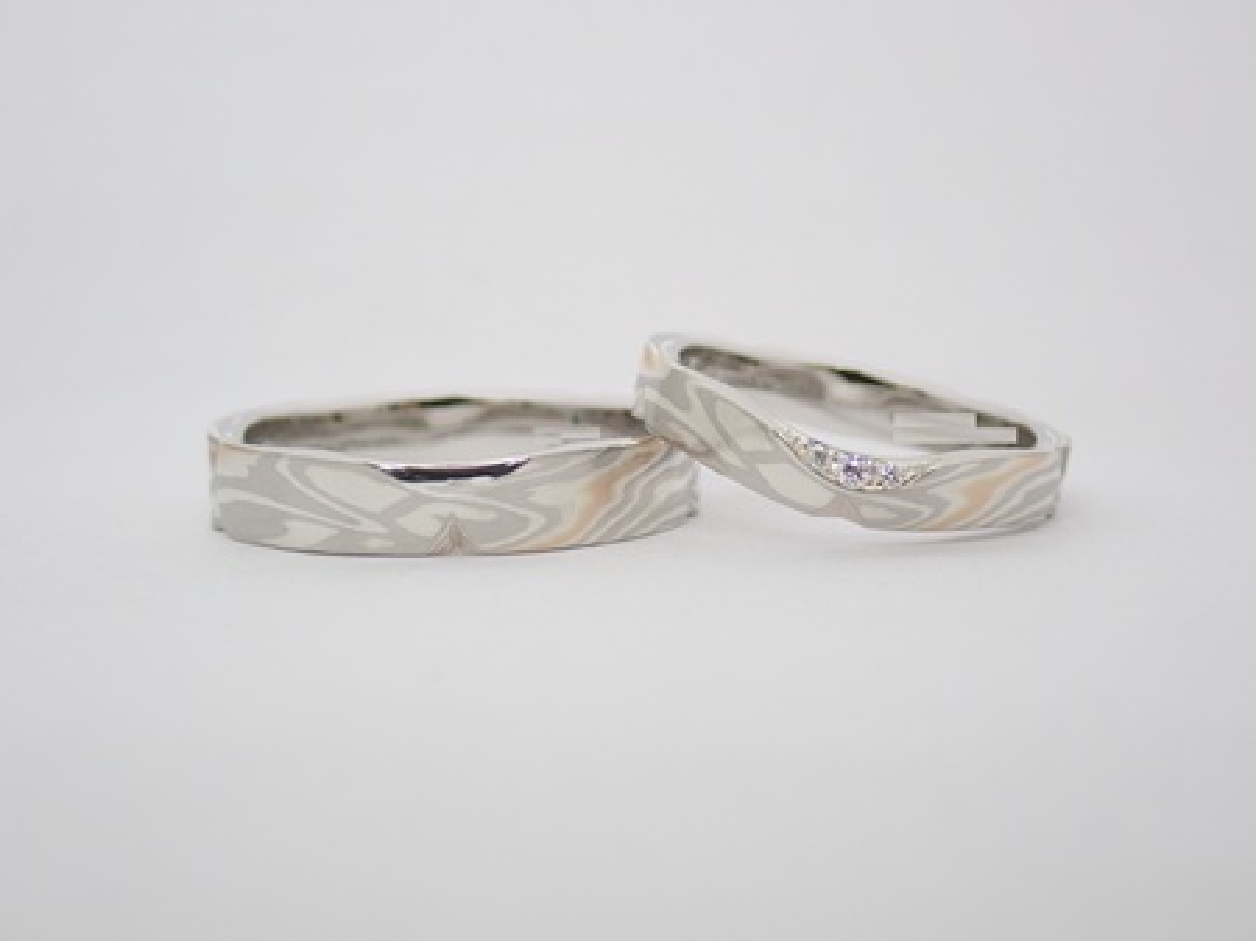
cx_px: 628
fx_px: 2792
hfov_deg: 25.3
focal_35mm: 77
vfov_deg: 19.1
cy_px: 470
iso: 200
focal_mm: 13.65
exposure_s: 1/125
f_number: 4.1
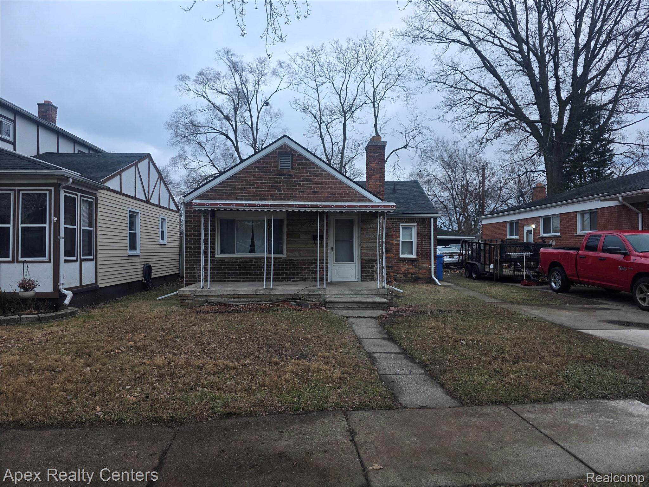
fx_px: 431
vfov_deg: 58.9
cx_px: 324
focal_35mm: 23
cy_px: 244
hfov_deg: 73.9
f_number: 1.7
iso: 80
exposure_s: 1/180
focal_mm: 6.3
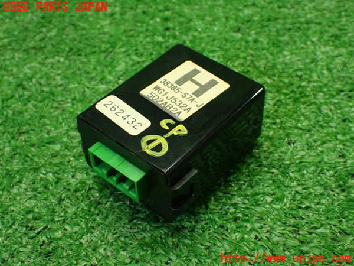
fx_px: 552
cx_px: 177
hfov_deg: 35.5
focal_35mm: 54
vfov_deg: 27.0
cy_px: 133
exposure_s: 1/80
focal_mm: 9.65
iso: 800
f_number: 3.3
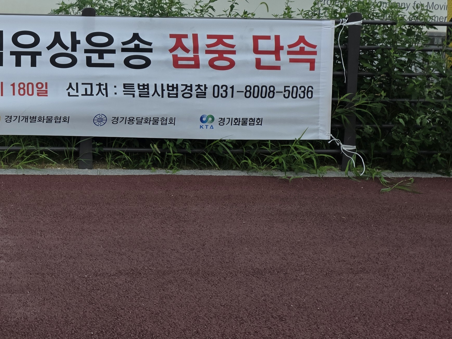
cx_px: -13
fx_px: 692
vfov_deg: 26.3
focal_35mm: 53
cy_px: 14
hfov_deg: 32.8
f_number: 1.7
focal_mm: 6.3
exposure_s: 1/5447
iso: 80
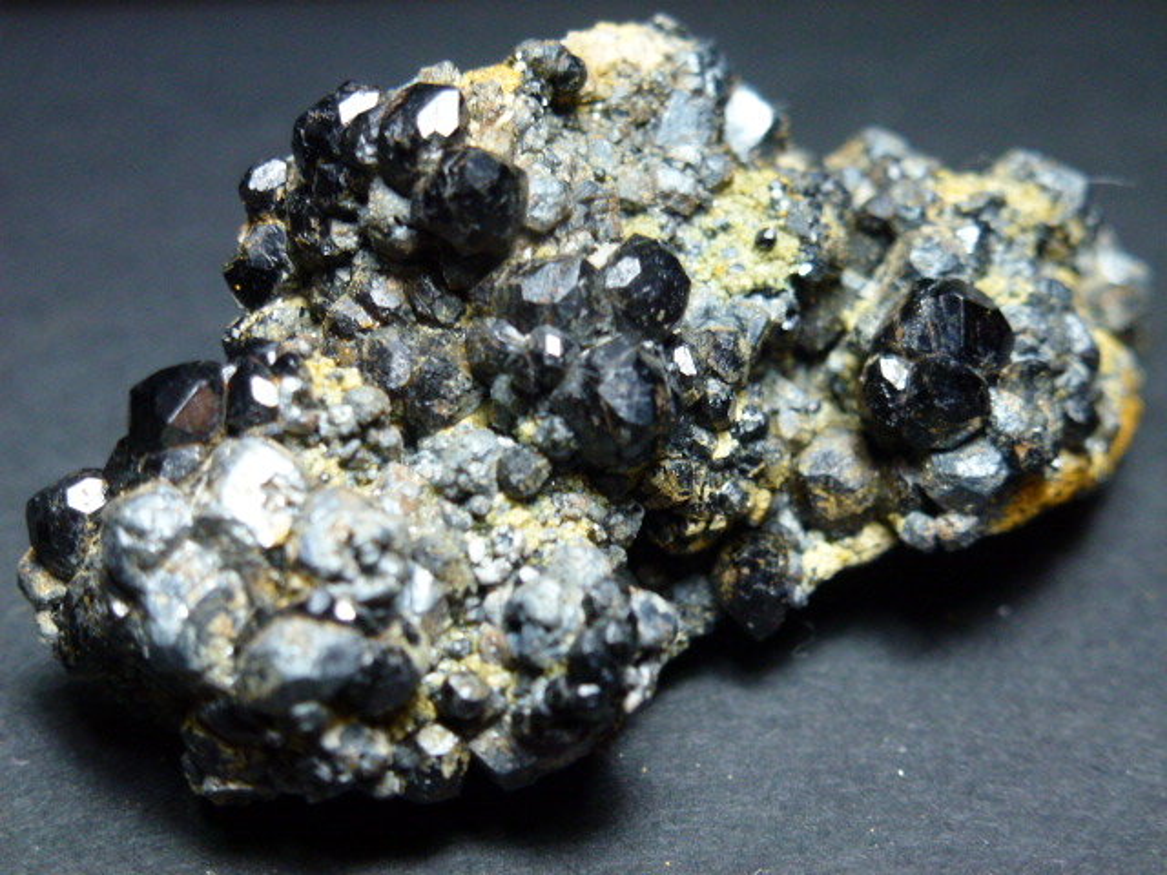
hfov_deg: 33.8
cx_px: 584
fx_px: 1922
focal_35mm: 57
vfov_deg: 25.7
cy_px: 438
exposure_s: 1/50
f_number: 4.4
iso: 400
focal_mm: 10.1
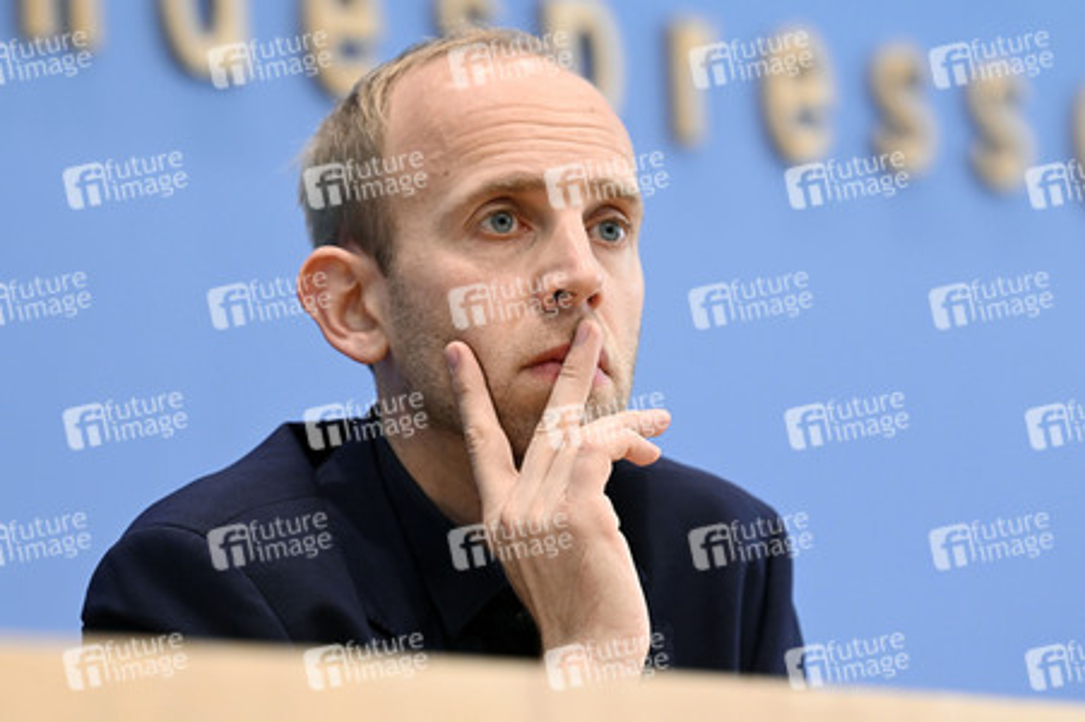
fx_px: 5421
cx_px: 542
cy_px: 361
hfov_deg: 11.4
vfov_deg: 7.6
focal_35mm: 180
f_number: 5.6
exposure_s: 1/400
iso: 3200
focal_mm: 180
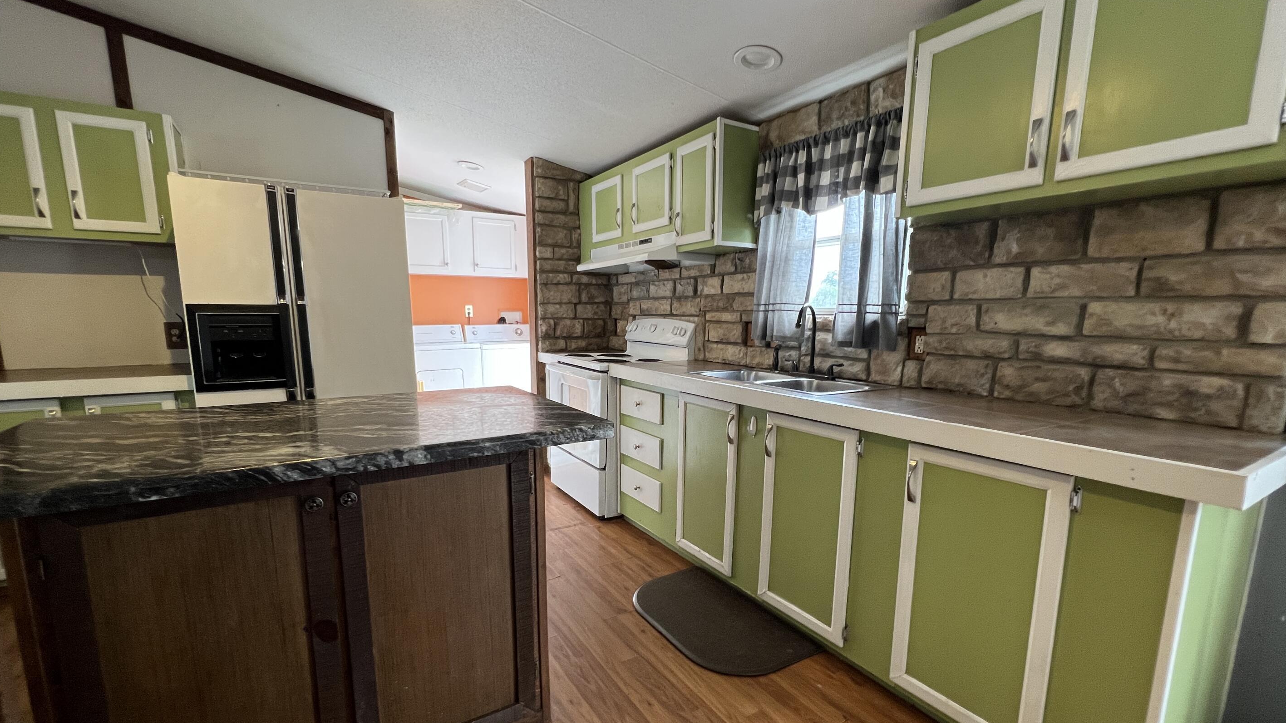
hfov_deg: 103.0
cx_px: 648
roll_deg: -0.4
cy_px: 403
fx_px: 511
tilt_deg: -10.5
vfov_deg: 70.3
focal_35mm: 15
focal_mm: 1.57
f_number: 1.8
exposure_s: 1/120
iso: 200
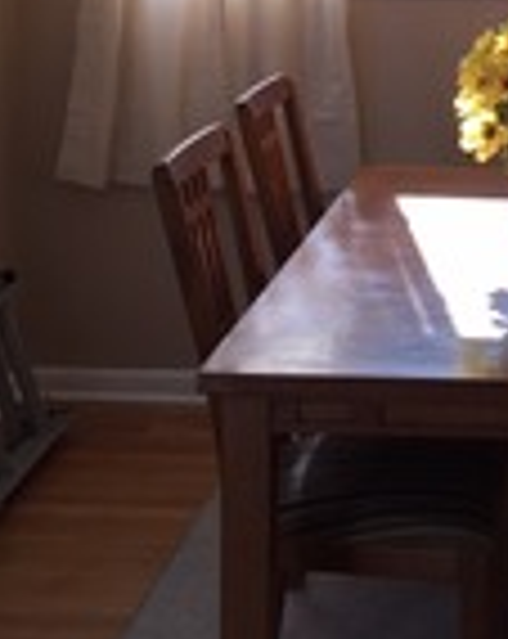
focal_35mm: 96
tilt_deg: -7.0
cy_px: 32
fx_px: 1810
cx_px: 589
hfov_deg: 15.5
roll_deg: -1.3
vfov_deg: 19.5
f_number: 2.2
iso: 32
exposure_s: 1/282
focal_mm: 4.15
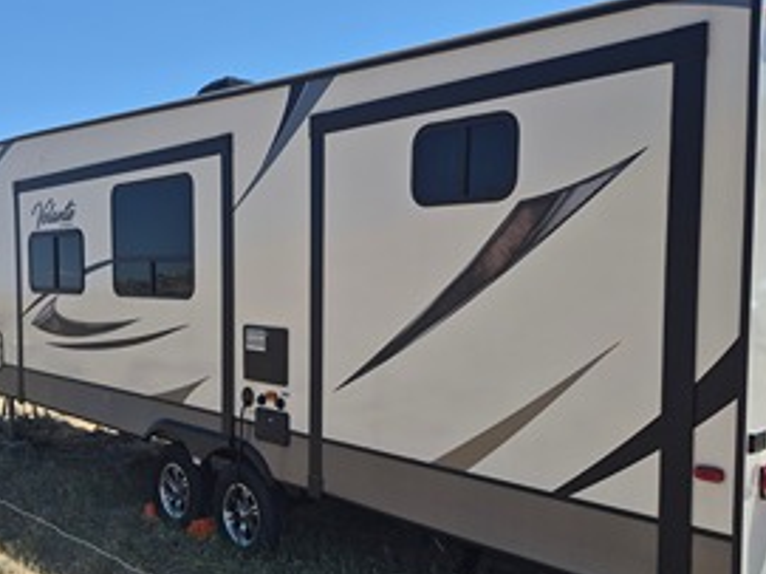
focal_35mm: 34
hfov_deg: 53.7
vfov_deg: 41.7
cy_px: 305
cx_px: 317
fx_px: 752
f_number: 1.8
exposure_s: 1/4072
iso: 80
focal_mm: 5.4
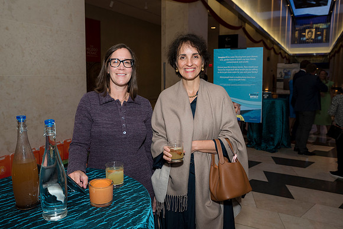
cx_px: 172
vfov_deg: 45.0
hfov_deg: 63.6
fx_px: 276
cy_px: 114
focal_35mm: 29
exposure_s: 1/125
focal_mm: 29
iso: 800
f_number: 5.6
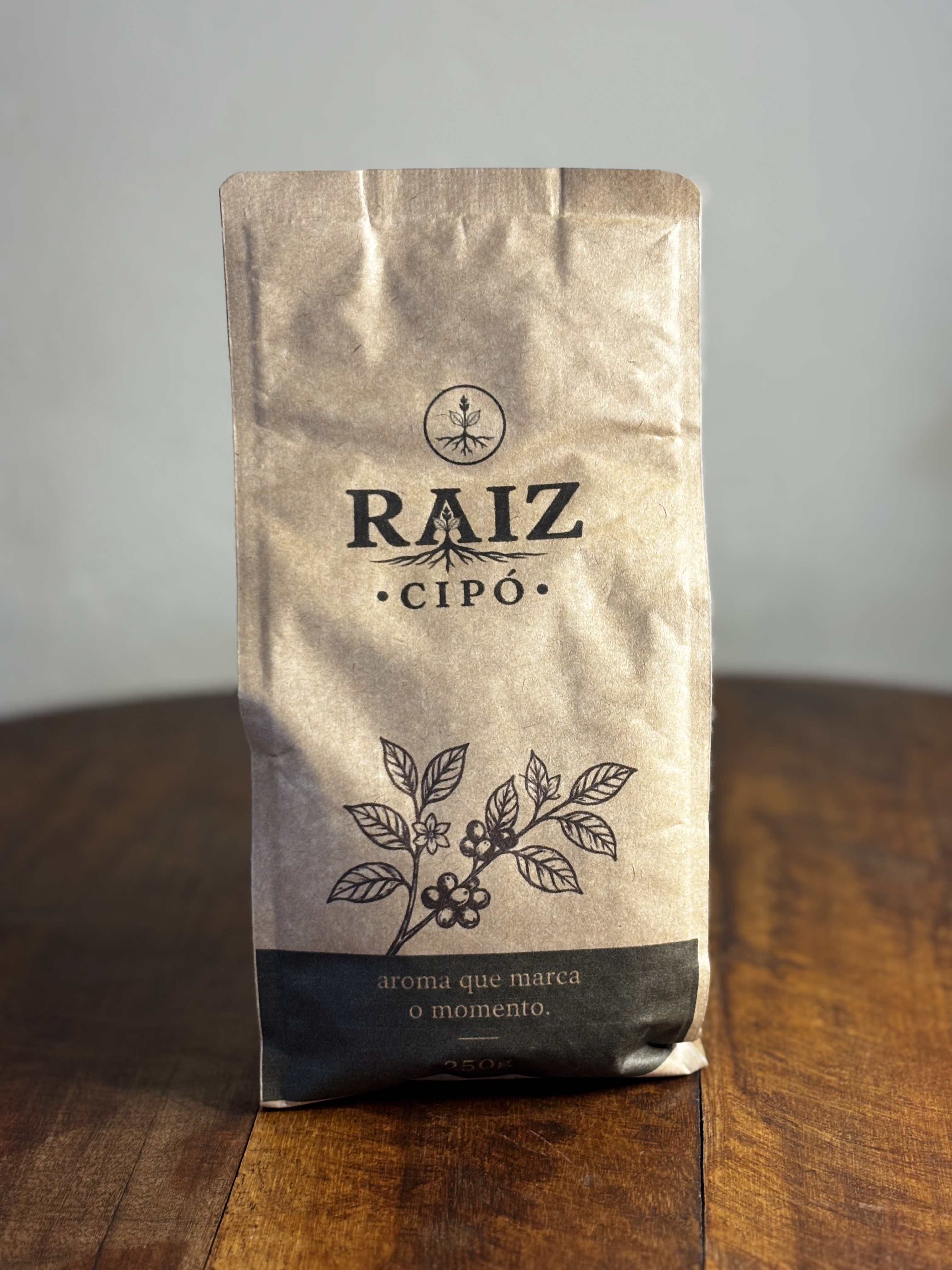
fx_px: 1907
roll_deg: +0.0
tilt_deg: -18.7
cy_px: 635
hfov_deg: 28.0
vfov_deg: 36.8
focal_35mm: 52
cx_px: 476
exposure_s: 1/60
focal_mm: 5.96
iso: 80
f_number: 1.6
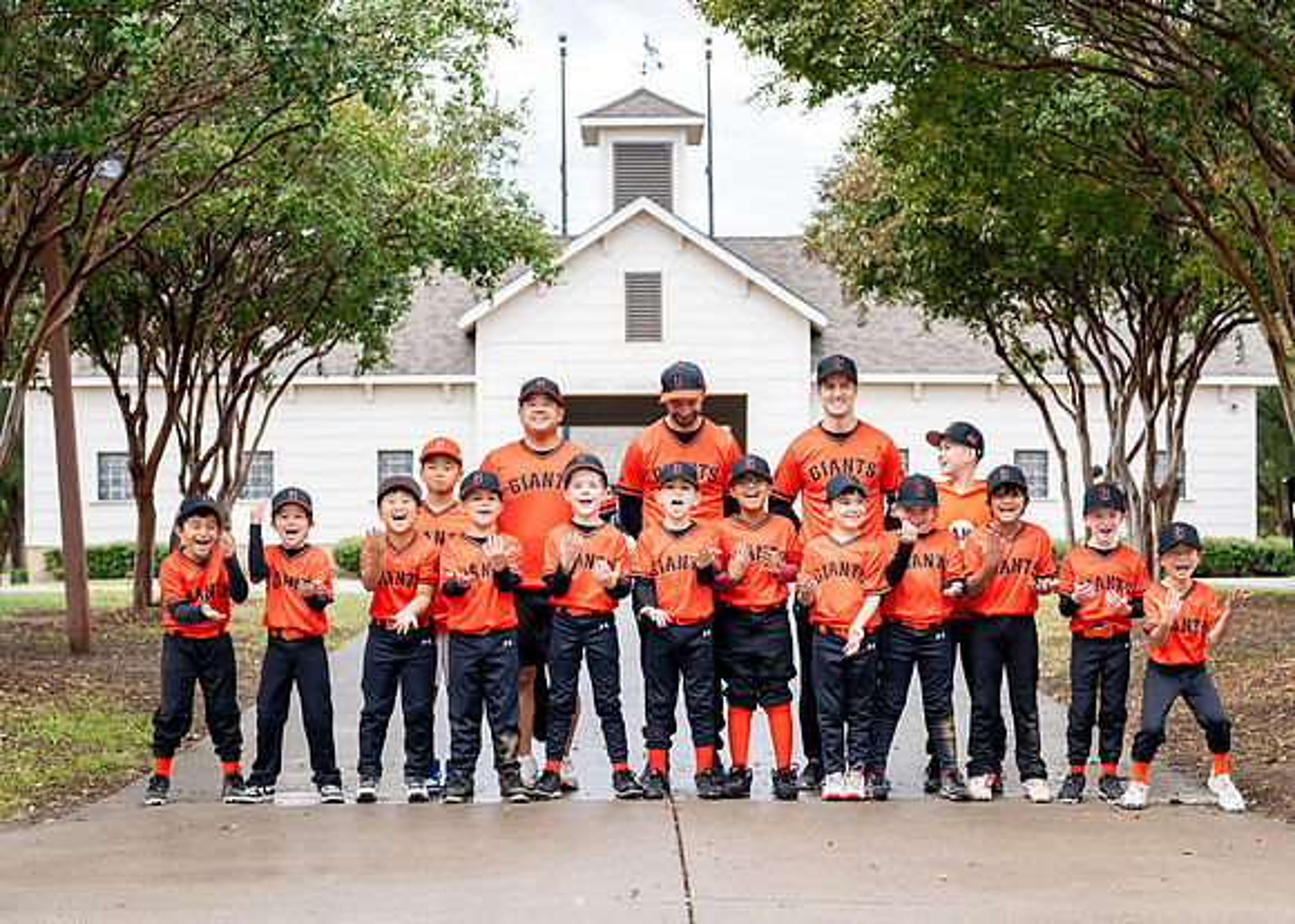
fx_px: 2505
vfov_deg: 20.9
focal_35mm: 68
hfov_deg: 29.0
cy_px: 580
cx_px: 708
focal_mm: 50
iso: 320
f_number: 2.8
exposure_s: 1/1000
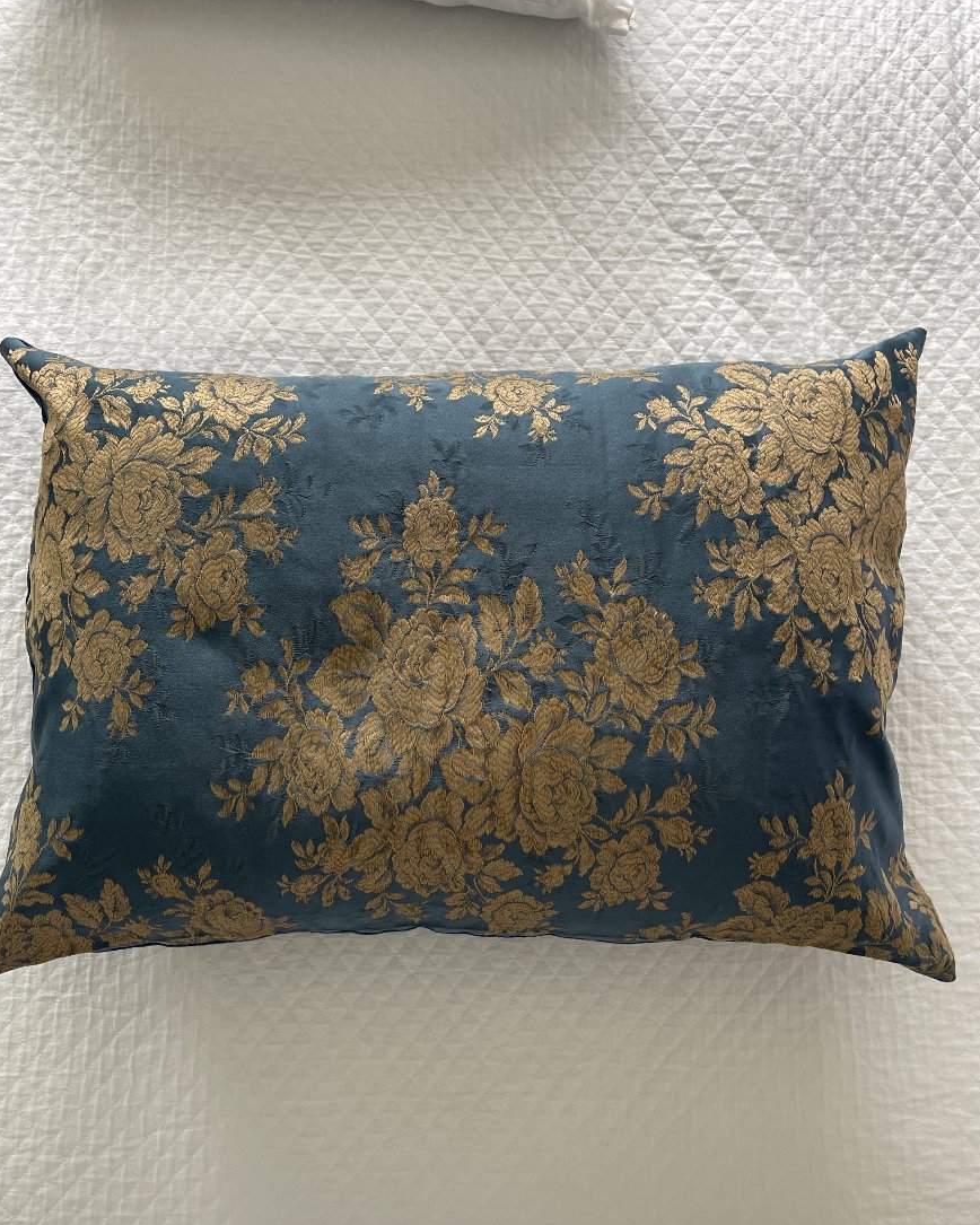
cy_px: 667
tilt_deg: -84.2
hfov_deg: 53.2
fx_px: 979
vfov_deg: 64.0
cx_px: 484
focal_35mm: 27
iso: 125
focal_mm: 5.1
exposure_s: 1/106
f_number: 1.6
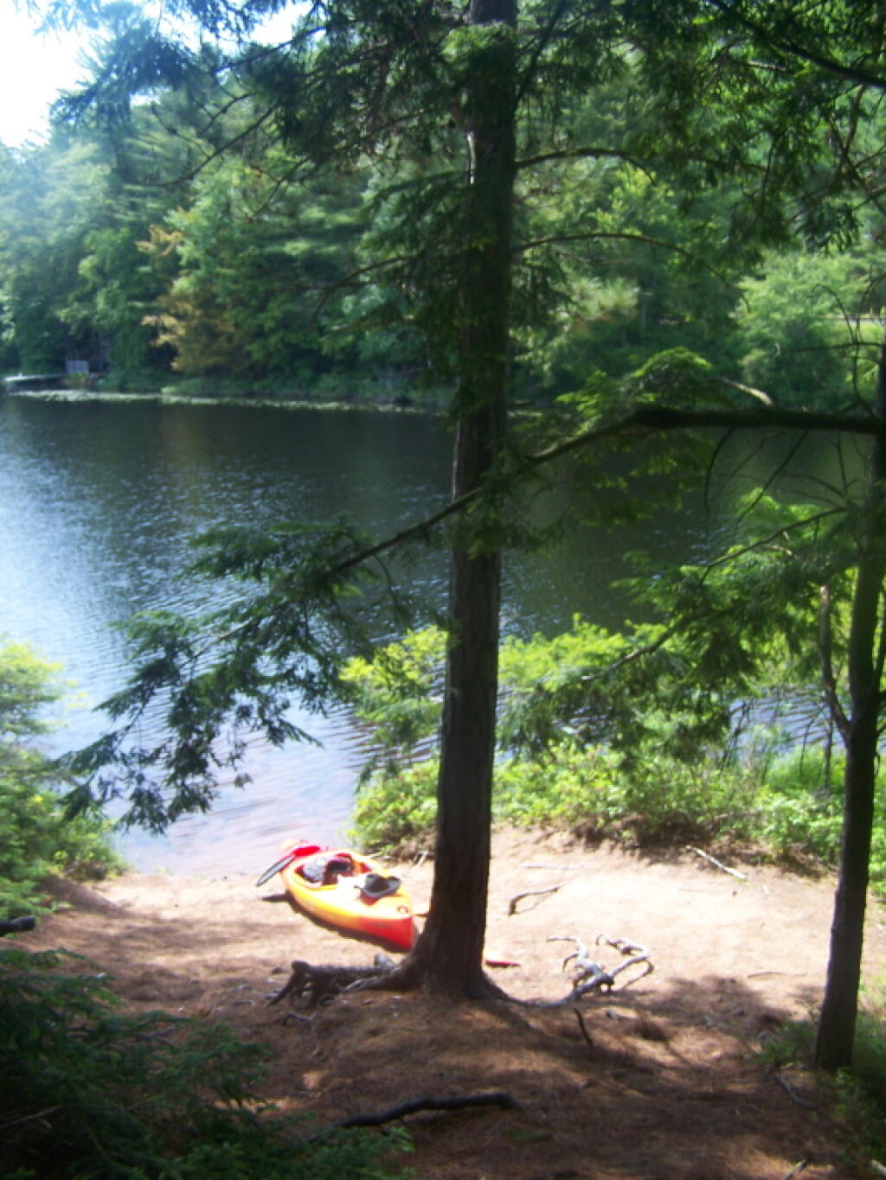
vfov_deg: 49.0
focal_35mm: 38
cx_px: 443
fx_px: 1297
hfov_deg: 37.7
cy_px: 590
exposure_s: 1/250
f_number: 2.8
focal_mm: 6.3
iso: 80
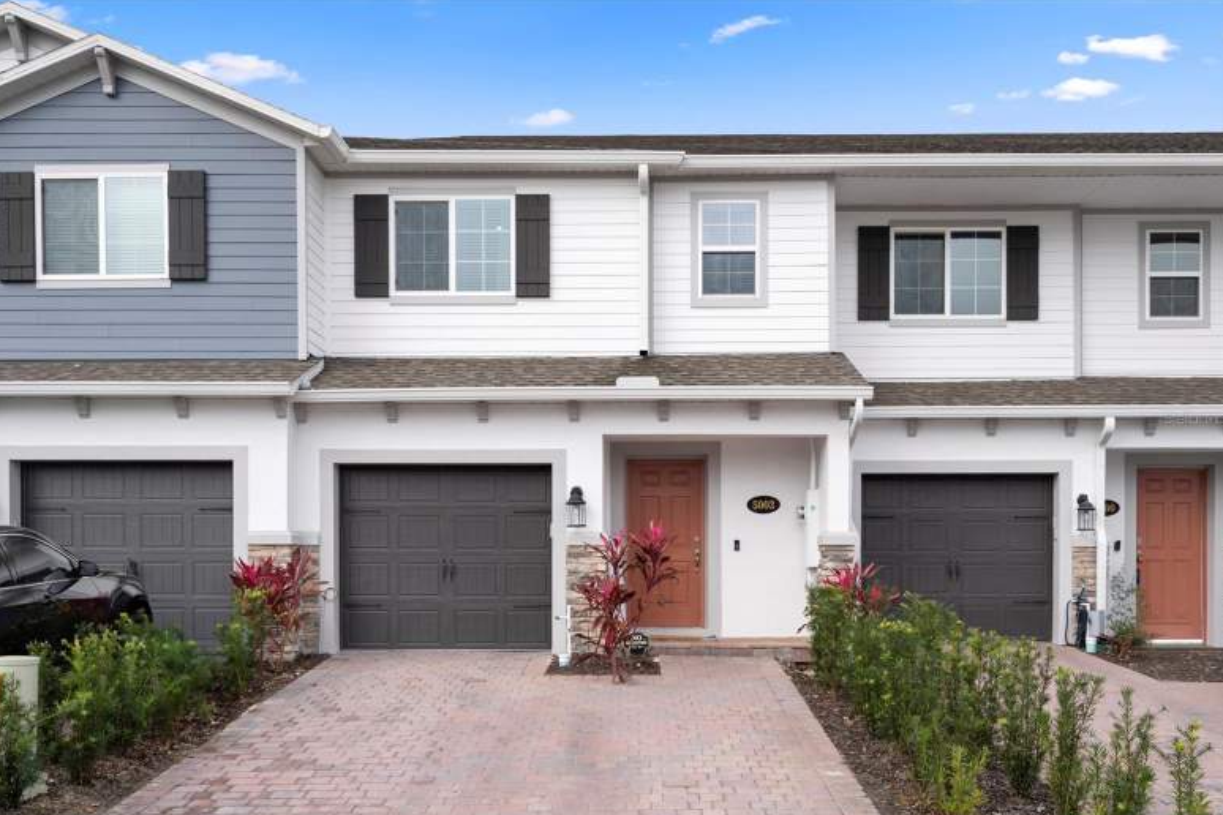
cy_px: 418
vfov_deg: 42.3
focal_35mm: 31
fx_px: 1053
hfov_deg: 60.3
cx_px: 602
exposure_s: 1/100
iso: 320
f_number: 8
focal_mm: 30
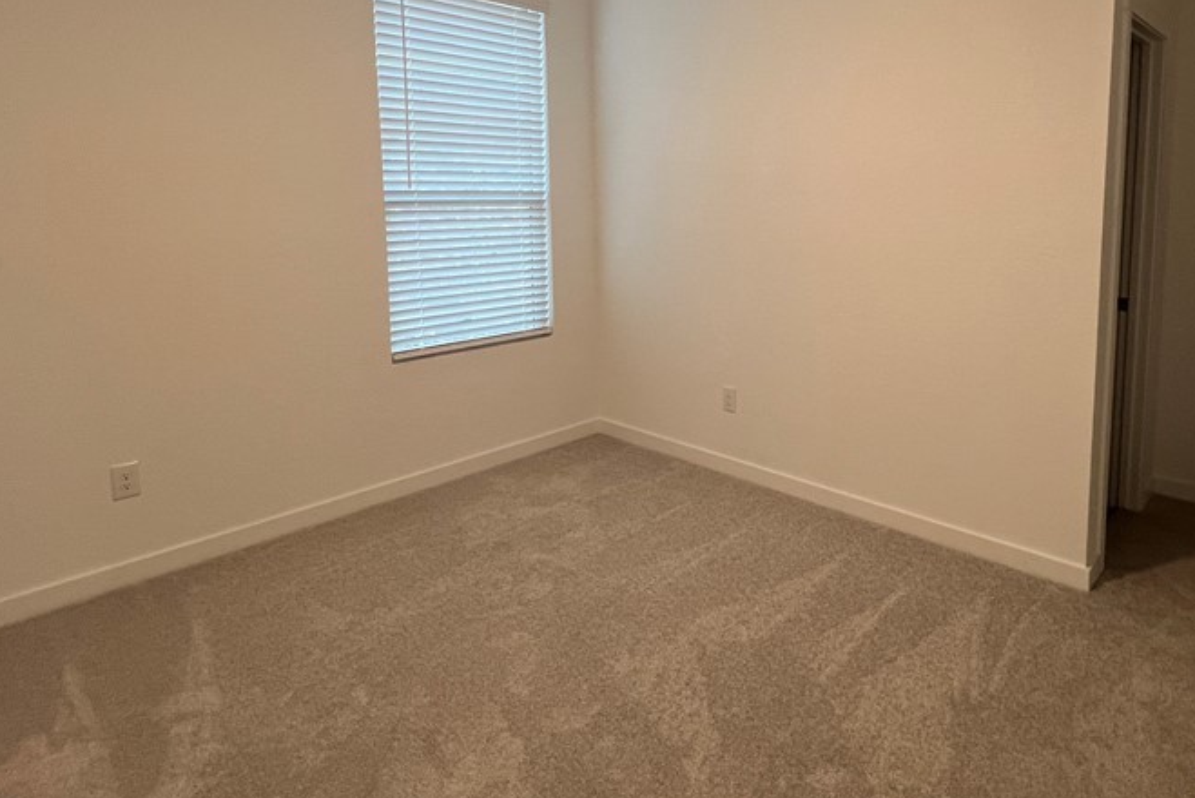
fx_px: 697
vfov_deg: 58.3
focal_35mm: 21
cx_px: 743
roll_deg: -0.2
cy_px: 272
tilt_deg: -6.7
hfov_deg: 79.8
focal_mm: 1.57
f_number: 1.8
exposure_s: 1/60
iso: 125
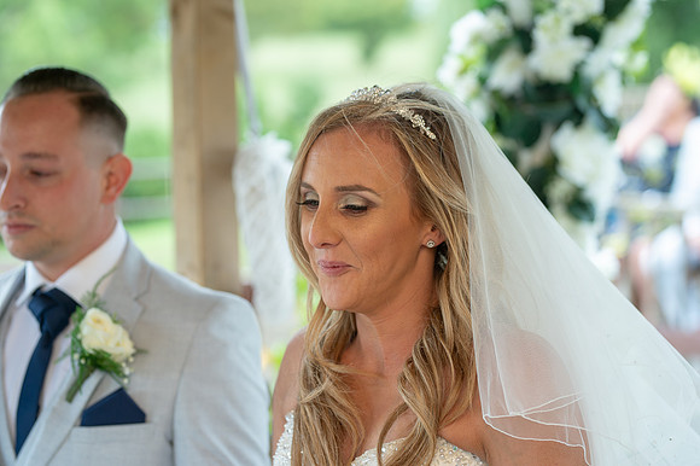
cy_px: 233
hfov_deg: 23.9
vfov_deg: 16.1
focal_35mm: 85
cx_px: 350
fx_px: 1652
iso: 100
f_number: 3.2
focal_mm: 85
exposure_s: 1/200
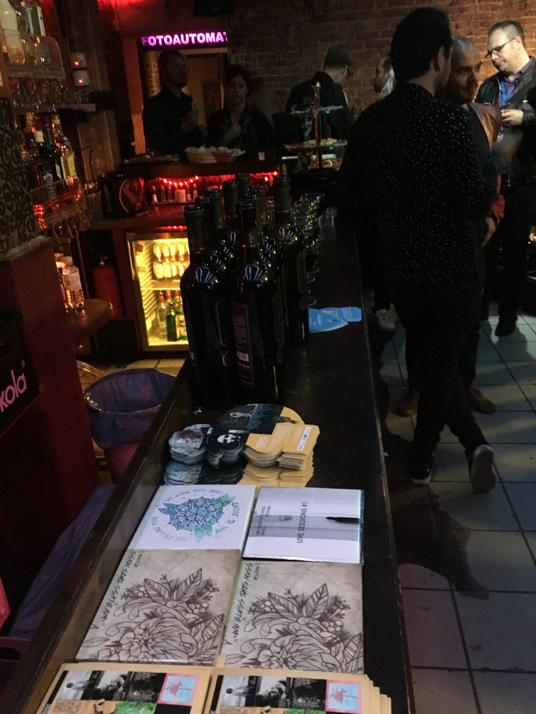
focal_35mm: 29
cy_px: 357
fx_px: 599
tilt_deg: -25.9
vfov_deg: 61.7
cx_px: 268
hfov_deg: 48.2
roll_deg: +5.0
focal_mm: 4.15
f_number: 2.2
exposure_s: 1/17
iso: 500
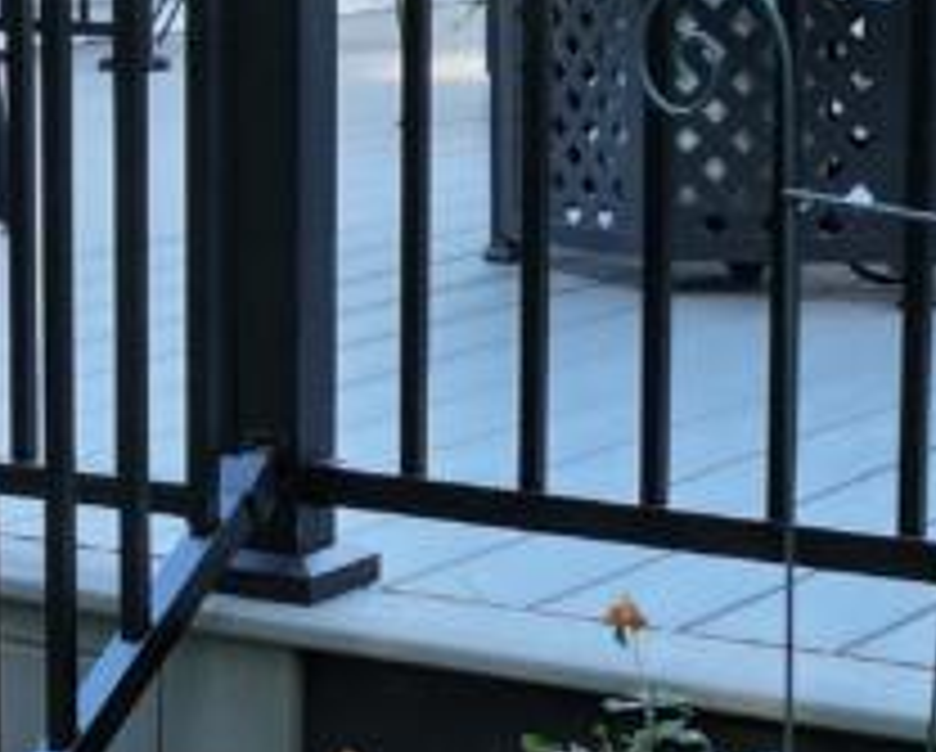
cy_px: 381
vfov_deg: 11.5
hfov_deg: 14.2
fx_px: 3745
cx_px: 274
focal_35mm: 135
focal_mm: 12.29
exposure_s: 1/60
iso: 100
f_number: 2.8
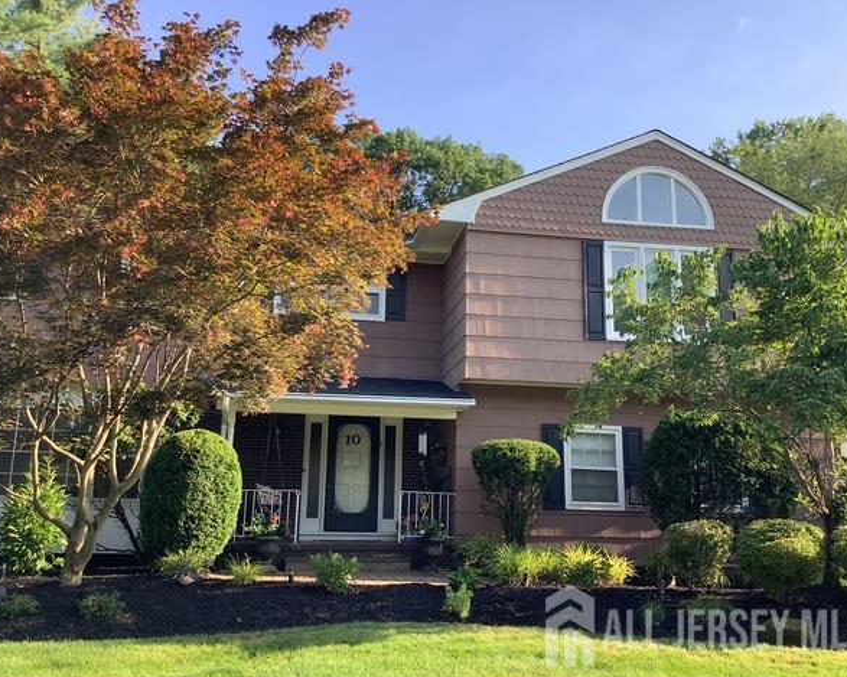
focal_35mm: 33
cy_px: 345
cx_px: 440
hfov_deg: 54.2
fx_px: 827
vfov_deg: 44.5
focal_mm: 3.3
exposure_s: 1/150
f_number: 2.4
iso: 25
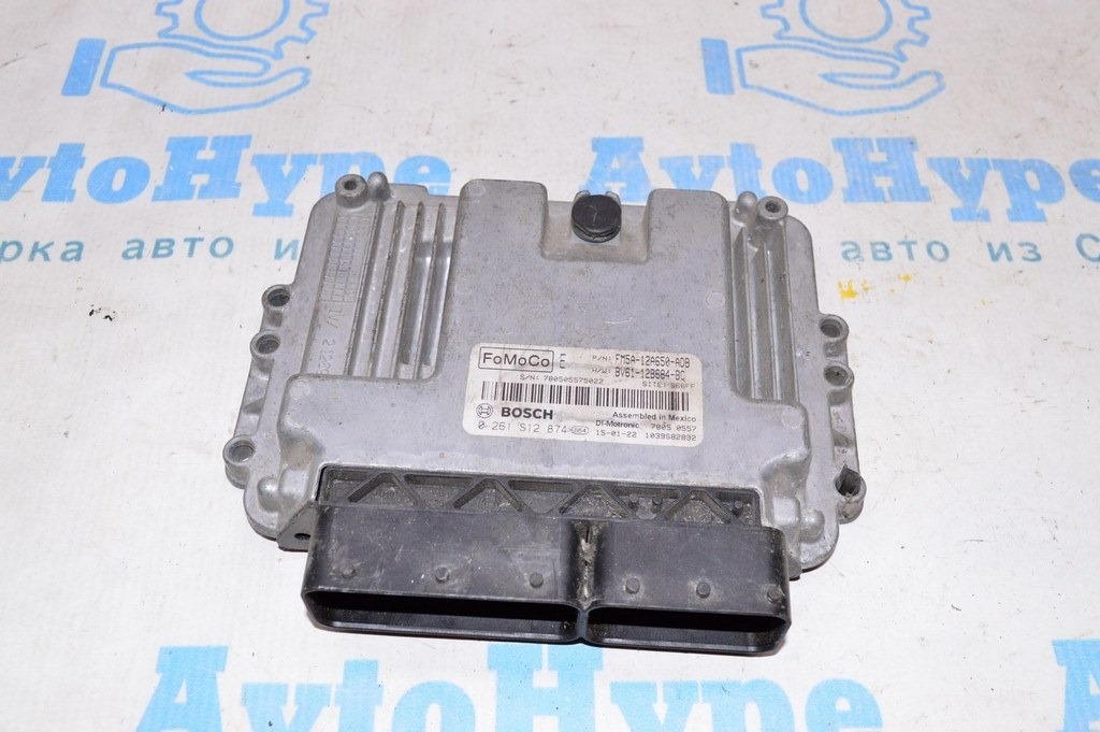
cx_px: 550
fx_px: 1099
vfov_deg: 36.8
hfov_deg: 53.2
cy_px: 366
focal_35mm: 36
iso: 1600
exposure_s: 1/160
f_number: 8
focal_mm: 24
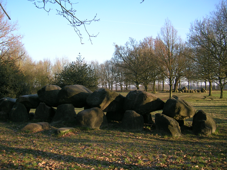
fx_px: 230
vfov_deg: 40.7
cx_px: 114
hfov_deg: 52.6
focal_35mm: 35
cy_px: 85
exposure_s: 1/289
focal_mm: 5.4
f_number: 2.8
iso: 50
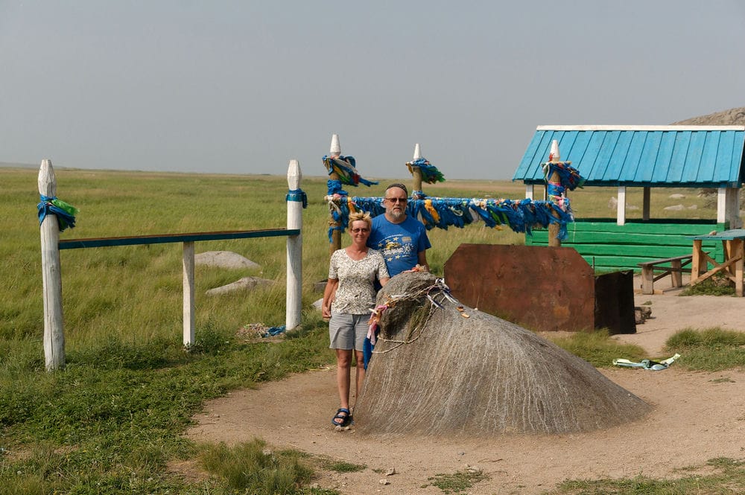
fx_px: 1055
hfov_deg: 38.9
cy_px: 248
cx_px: 372
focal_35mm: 51
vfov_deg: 26.4
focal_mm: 34
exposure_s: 1/2500
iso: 800
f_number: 5
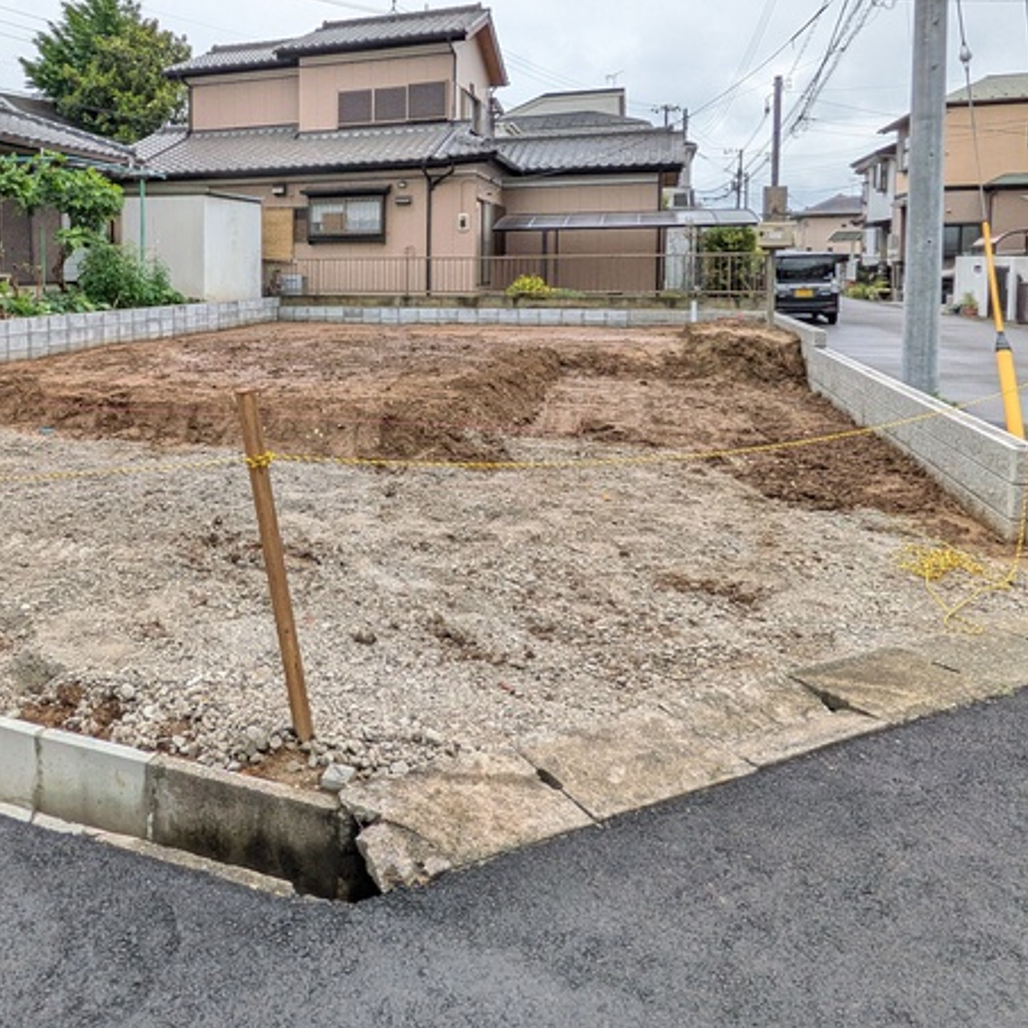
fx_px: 874
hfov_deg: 58.9
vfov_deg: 59.3
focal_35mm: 26
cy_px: 329
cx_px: 309
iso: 50
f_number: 2.2
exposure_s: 1/1203
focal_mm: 1.83
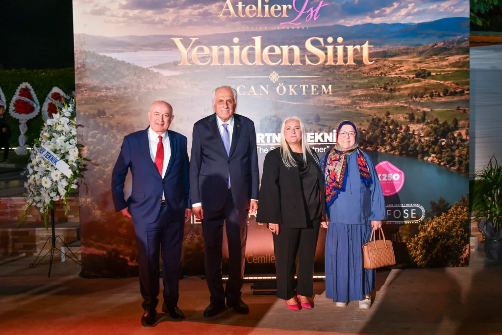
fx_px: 446
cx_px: 251
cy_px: 168
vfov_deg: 41.1
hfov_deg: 58.7
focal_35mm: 32
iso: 1250
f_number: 2.8
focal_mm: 32
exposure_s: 1/100
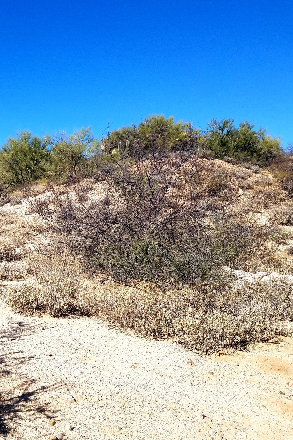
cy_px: 225
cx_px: 24
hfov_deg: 33.8
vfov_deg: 51.9
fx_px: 452
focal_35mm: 37
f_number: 1.7
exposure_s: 1/2976
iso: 50
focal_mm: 4.2
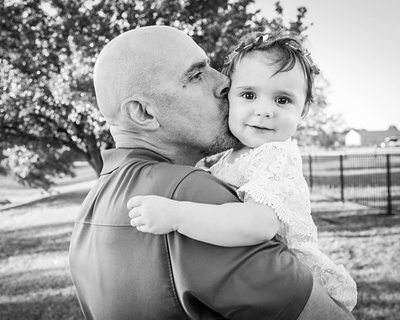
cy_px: 162
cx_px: 168
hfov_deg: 45.6
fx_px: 474
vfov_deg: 37.3
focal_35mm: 40
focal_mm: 35
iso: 500
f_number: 6.3
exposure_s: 1/160
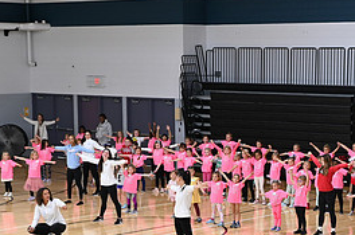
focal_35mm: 110
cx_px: 321
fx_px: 1083
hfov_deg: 18.3
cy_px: 176
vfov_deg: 12.4
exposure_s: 1/40
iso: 800
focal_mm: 50
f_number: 3.5
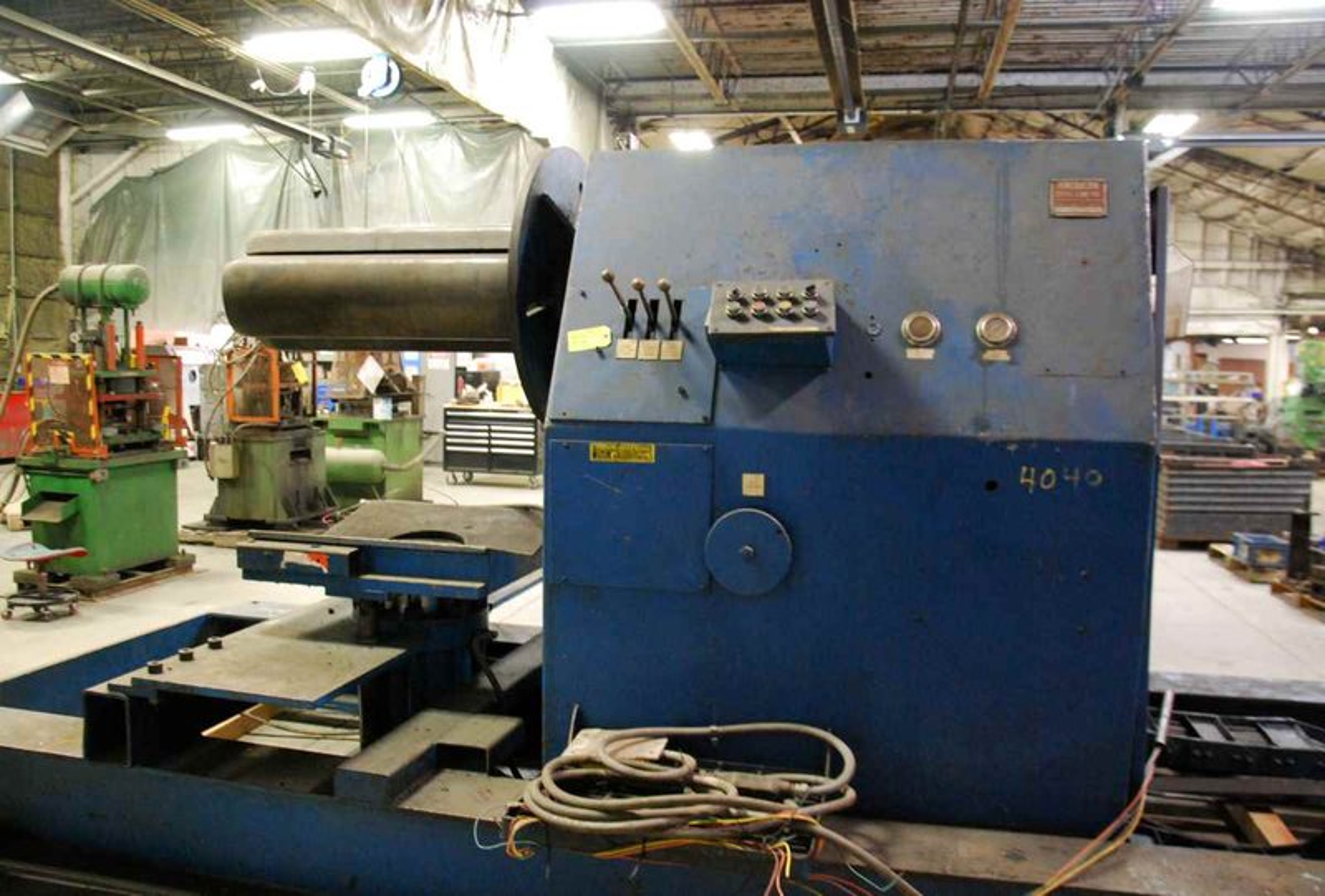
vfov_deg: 48.3
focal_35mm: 27
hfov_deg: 67.1
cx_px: 662
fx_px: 998
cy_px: 448
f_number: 3.5
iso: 1600
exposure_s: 1/15
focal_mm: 18
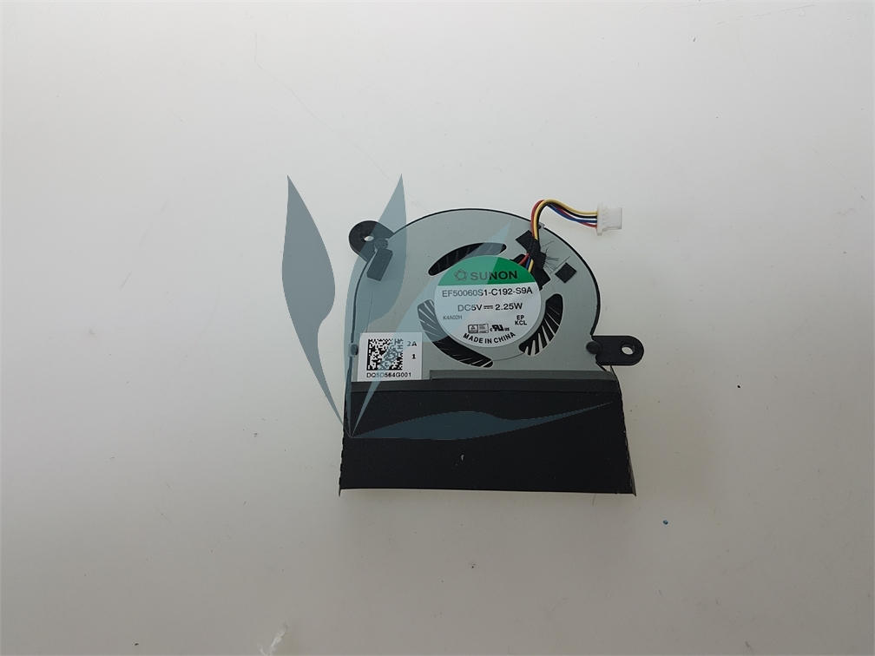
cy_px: 328
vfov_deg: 53.1
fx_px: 657
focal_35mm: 26
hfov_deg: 67.3
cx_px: 438
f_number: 1.7
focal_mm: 4.2
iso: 40
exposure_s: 1/100
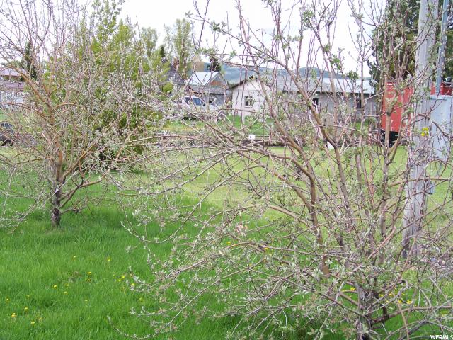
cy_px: 170
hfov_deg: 33.8
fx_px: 746
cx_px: 226
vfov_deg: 25.7
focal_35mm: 57
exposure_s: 1/250
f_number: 3.2
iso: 64
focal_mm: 11.7
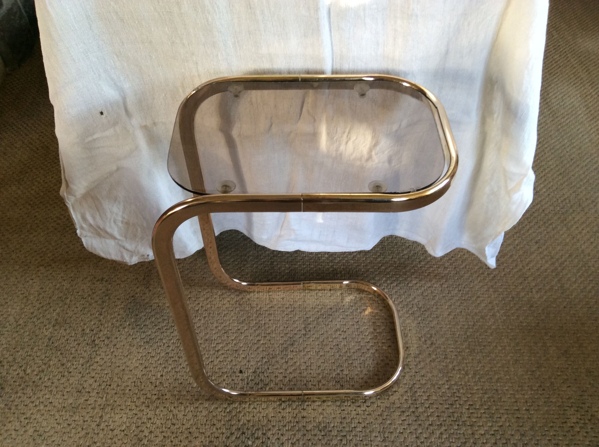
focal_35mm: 32
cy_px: 224
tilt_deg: -47.8
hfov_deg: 56.9
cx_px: 300
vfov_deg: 44.1
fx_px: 553
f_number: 2.4
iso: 64
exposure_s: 1/25
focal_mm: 3.3
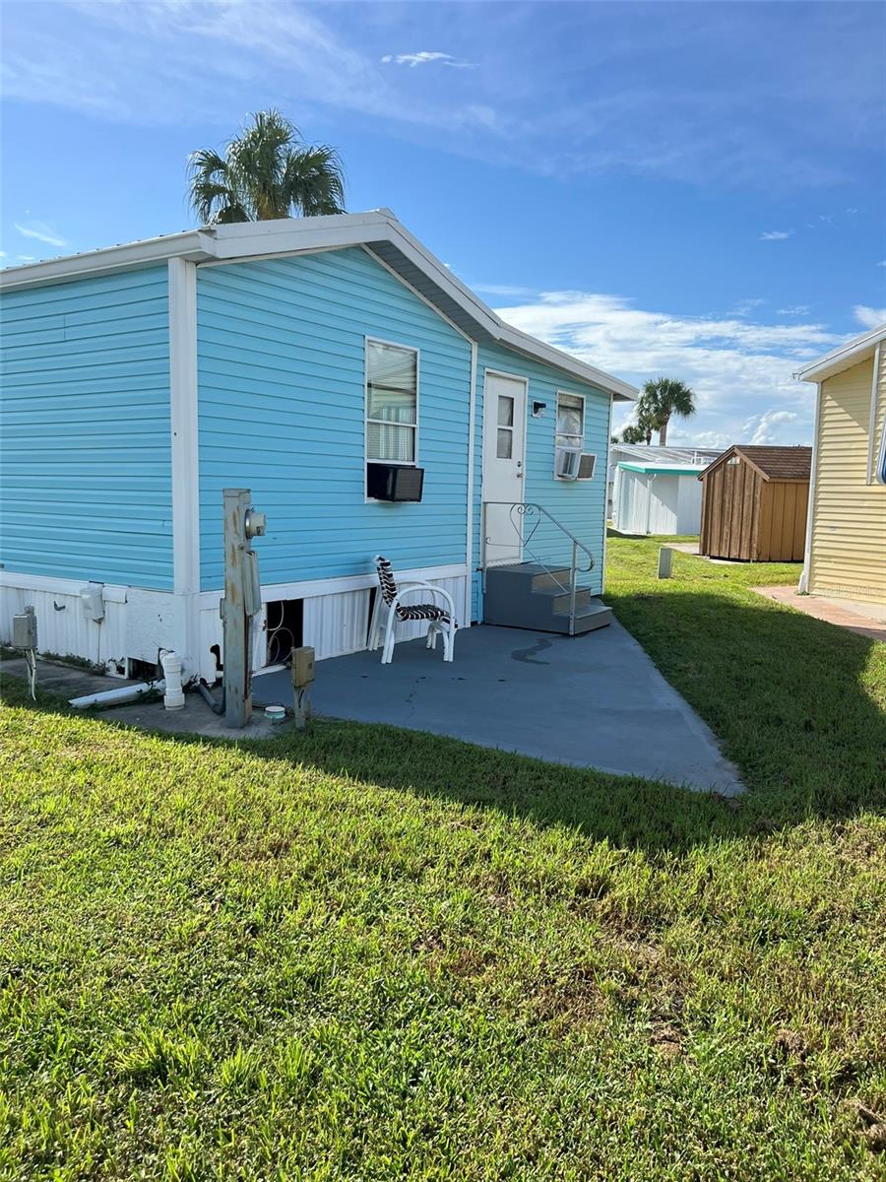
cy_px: 591
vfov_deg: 67.3
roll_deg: +0.2
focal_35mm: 26
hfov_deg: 53.1
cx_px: 443
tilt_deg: -8.9
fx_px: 887
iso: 50
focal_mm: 5.7
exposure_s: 1/3831
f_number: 1.5
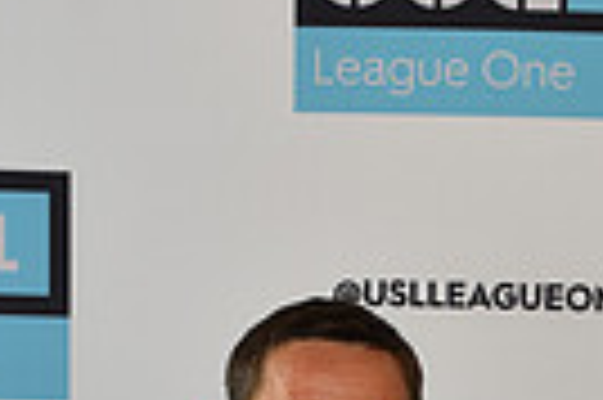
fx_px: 2325
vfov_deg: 9.2
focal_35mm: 139
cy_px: 798
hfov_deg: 14.7
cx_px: 518
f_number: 5.6
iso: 400
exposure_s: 1/60
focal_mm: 32
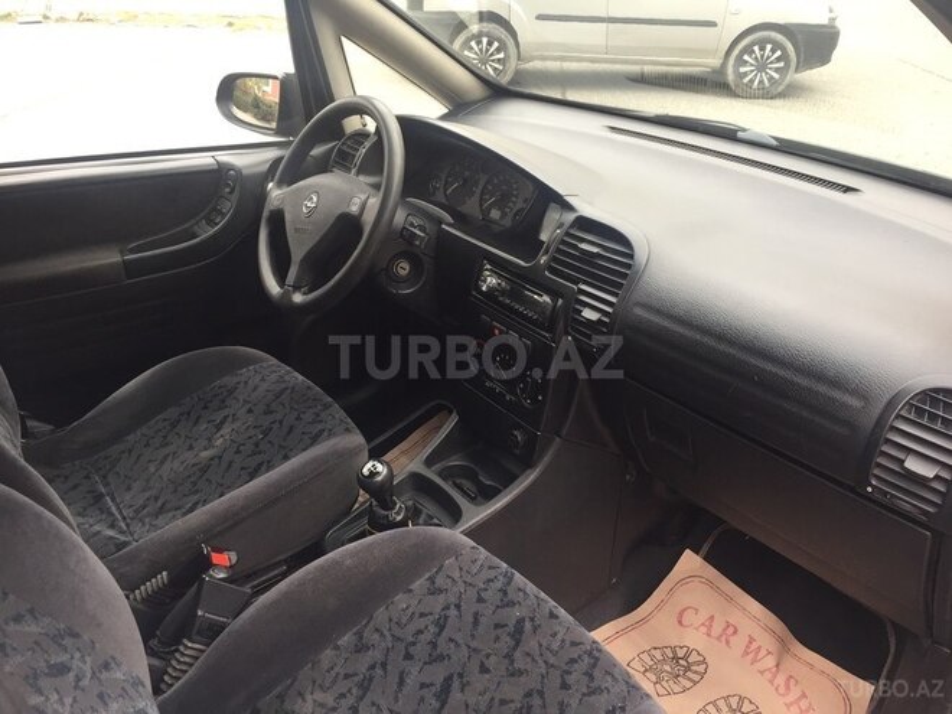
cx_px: 476
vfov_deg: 48.2
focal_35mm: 29
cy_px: 357
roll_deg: -0.7
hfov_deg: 61.7
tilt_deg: -29.0
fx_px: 798
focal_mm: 4.15
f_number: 2.2
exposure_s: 1/100
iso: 50
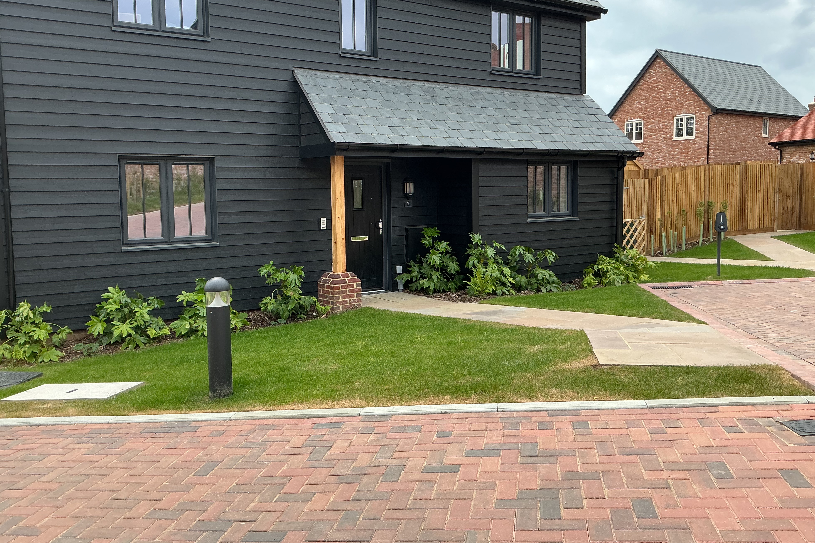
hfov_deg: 60.3
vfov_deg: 42.3
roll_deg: +1.4
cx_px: 402
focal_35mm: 31
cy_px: 243
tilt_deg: -5.5
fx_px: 702
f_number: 1.8
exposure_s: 1/657
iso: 25
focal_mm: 3
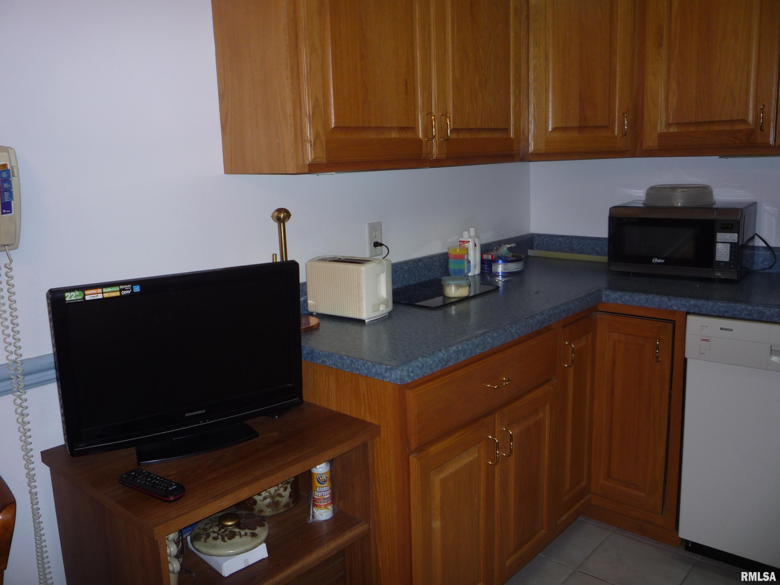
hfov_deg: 60.0
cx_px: 390
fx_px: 676
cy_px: 292
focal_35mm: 30
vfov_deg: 46.8
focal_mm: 5.2
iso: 100
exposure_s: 1/30
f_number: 3.3
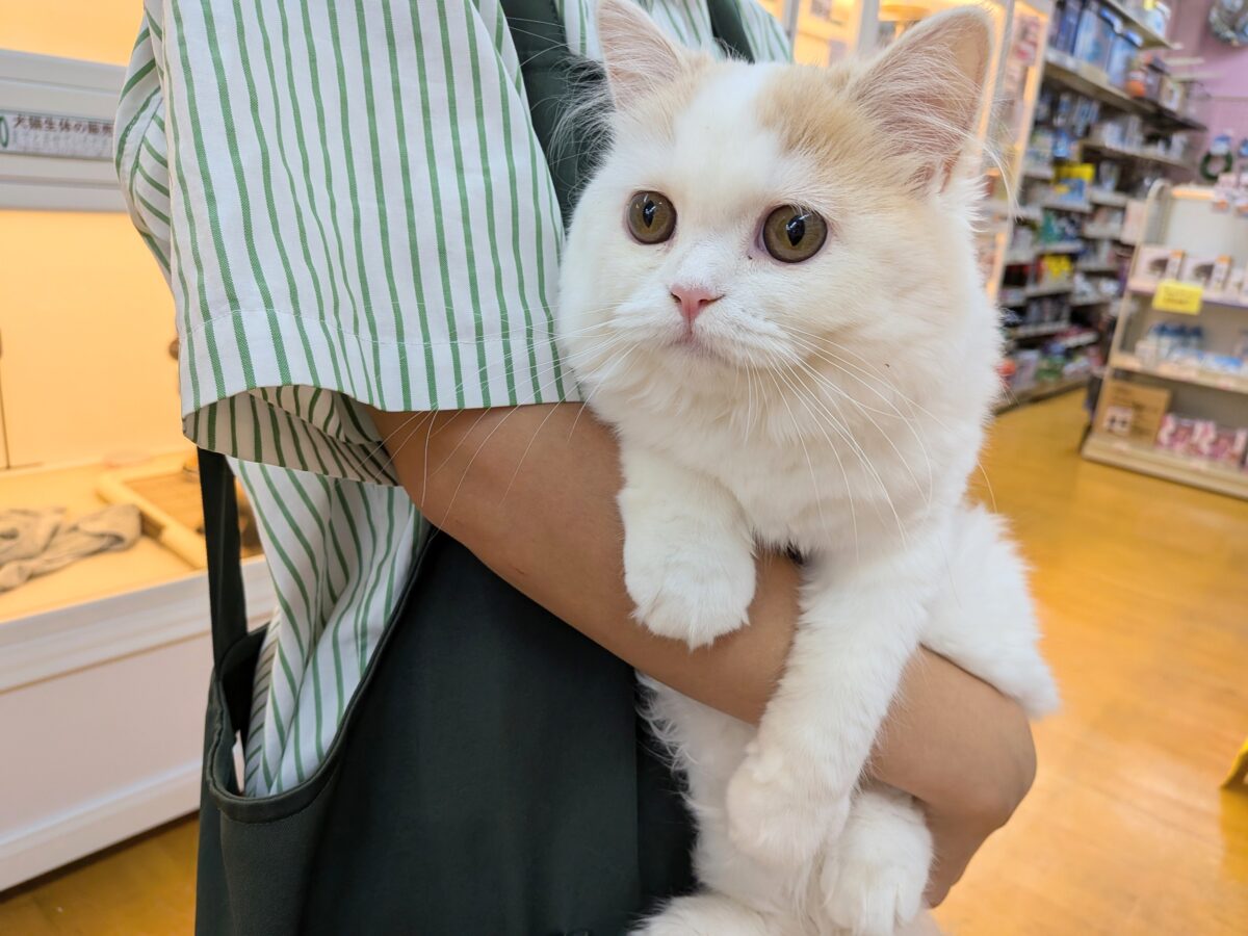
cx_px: 624
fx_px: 865
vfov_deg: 56.8
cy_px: 468
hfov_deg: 71.6
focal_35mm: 24
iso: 61
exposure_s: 1/100
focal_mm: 4.53
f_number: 1.7
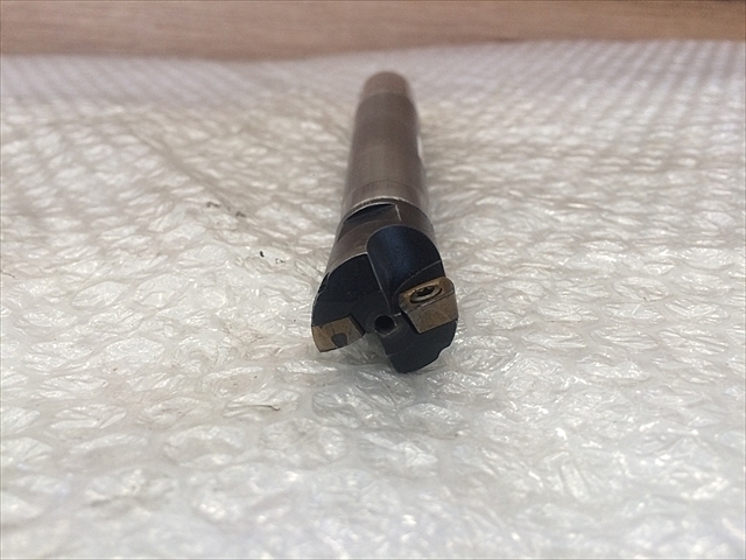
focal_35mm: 29
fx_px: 625
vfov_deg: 48.2
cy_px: 280
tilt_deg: -26.7
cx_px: 373
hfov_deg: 61.7
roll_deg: -0.1
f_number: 2.2
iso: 40
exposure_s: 1/40
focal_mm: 4.15
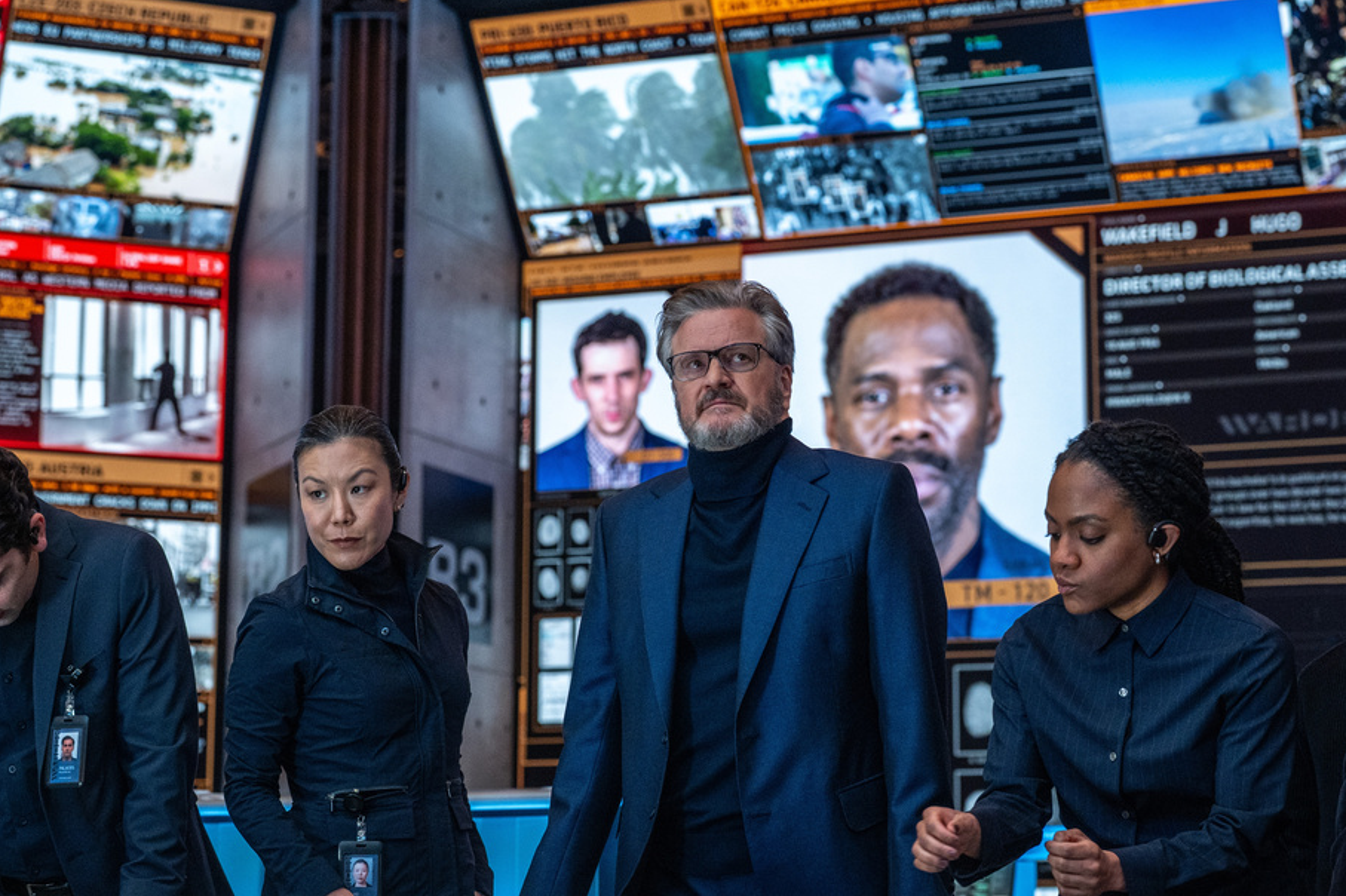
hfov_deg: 25.7
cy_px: 405
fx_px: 2952
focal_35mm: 79
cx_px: 733
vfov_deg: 17.3
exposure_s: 1/200
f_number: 4.5
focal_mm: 70
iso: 2500
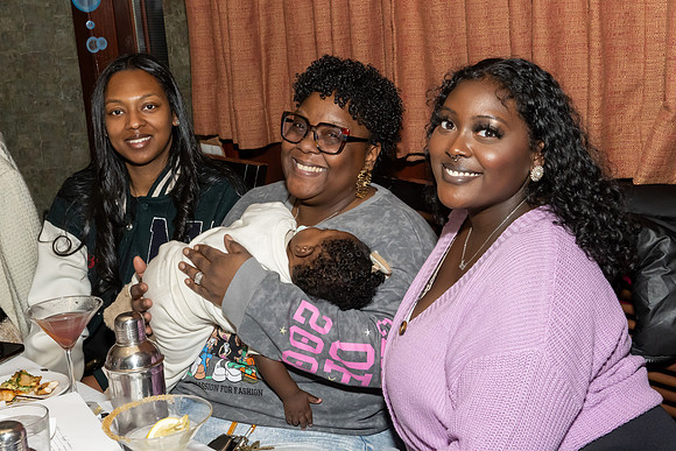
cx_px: 355
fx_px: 1039
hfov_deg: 36.0
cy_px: 200
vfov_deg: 24.5
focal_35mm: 55
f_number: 9
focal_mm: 30
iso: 1000
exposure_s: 1/250
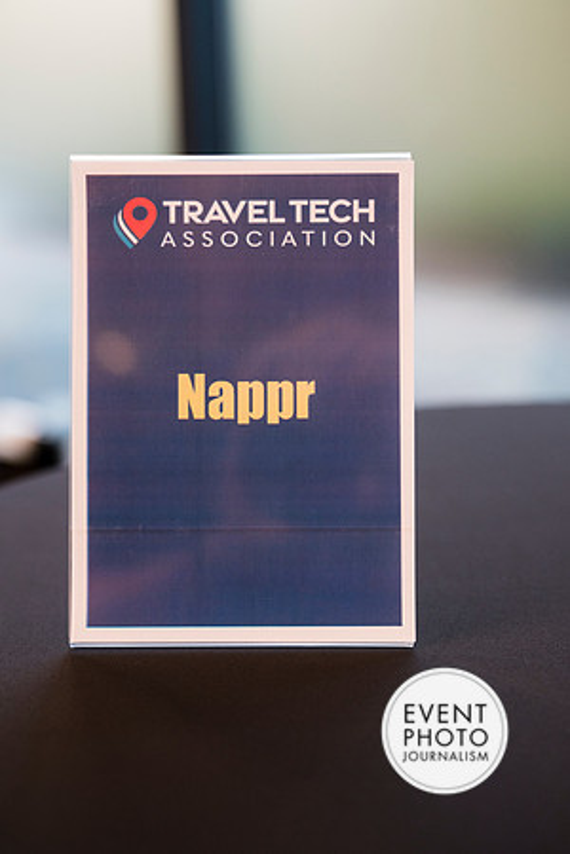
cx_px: 285
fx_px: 1187
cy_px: 427
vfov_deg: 39.6
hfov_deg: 27.0
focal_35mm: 50
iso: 1100
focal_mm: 50
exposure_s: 1/200
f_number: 3.2
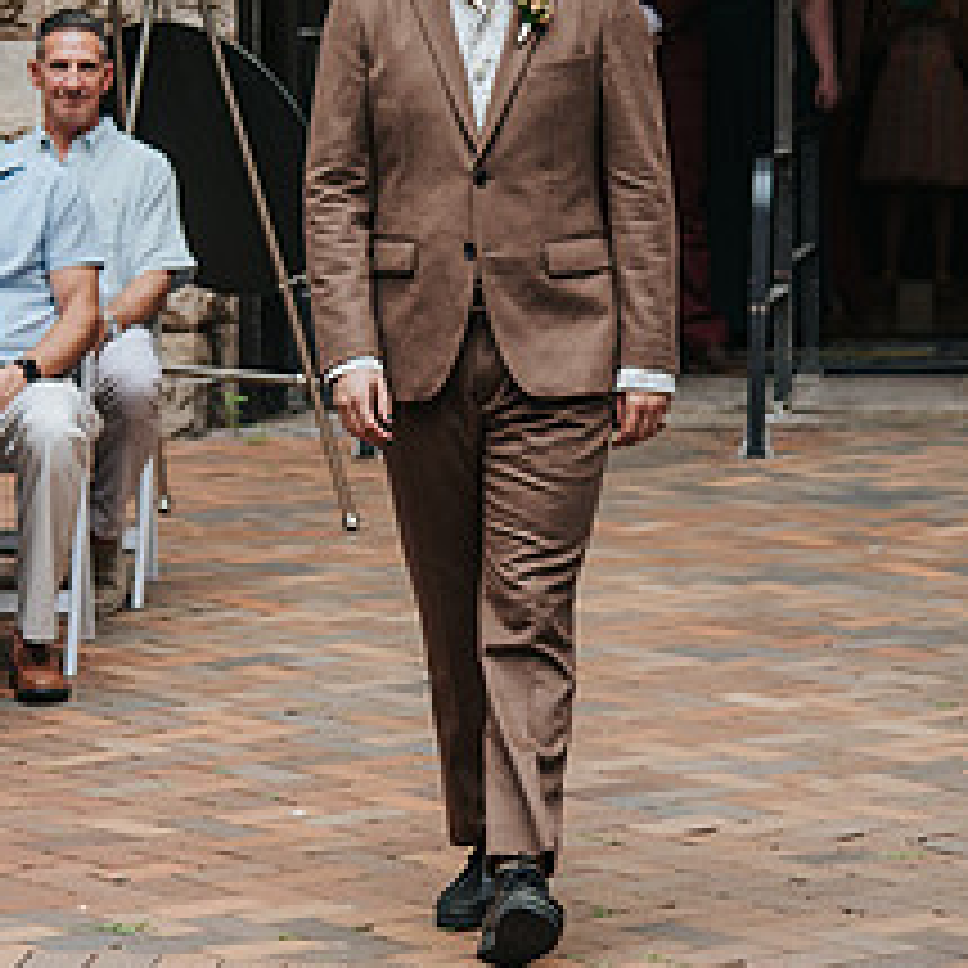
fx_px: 5821
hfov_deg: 9.5
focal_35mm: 184
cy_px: 301
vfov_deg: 9.5
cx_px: 431
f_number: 4
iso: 450
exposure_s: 1/500
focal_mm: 75
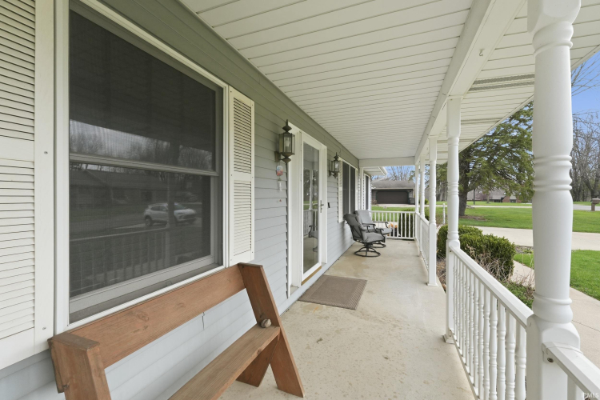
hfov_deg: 100.4
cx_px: 300
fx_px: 250
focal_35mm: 15
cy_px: 200
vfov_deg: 77.3
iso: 400
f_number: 8
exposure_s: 1/160
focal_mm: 10
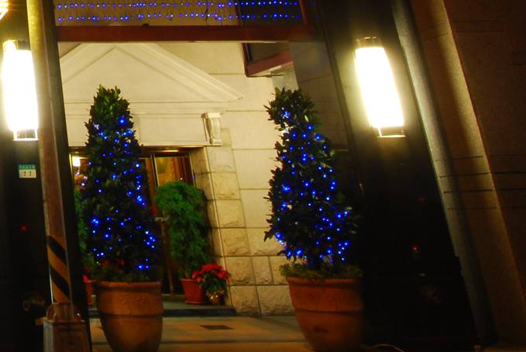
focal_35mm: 57
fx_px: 840
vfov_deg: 21.1
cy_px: -128
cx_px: -143
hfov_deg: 28.9
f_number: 25
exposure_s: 13
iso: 250
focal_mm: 13
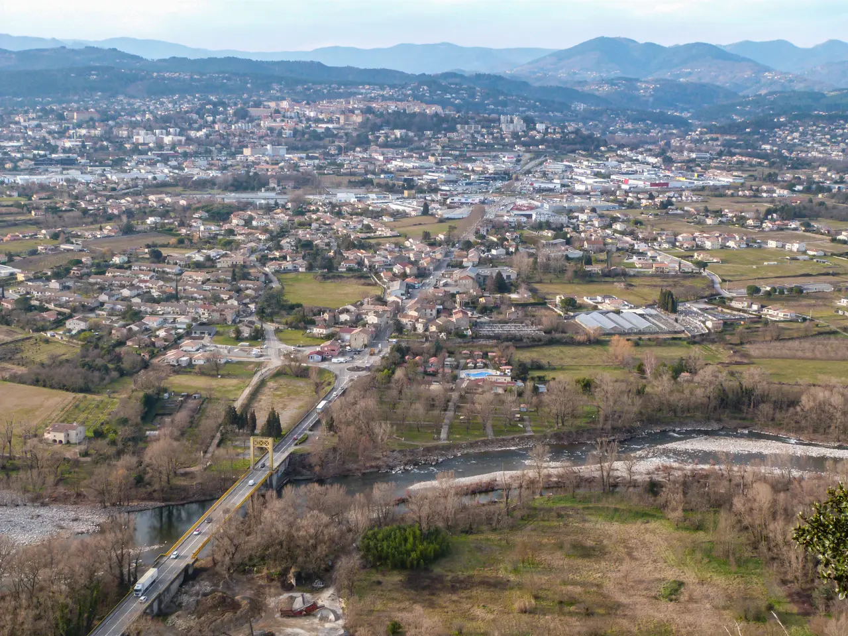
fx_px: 1127
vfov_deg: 31.5
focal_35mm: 46
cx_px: 424
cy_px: 318
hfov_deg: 41.2
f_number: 7.1
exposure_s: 1/60
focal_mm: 8.3
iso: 100
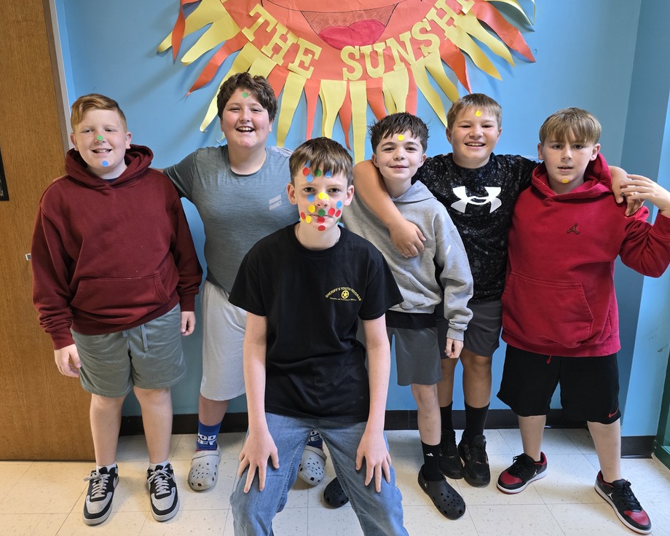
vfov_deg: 56.8
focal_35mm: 25
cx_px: 304
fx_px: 496
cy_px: 261
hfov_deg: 68.0
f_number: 1.7
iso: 800
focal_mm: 6.3
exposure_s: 1/120
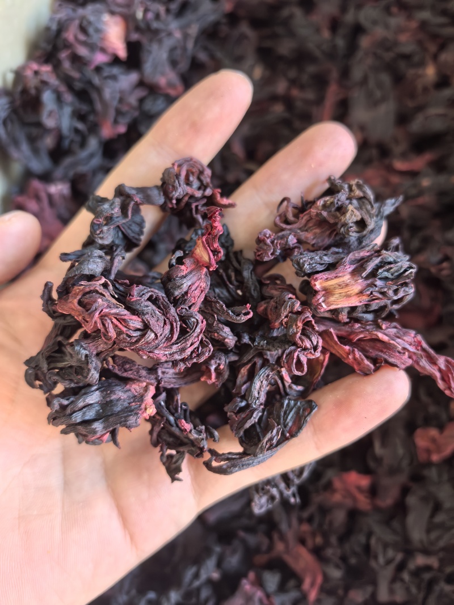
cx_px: 227
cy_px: 302
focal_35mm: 27
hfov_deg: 51.3
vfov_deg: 65.3
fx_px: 472
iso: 400
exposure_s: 1/100
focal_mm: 6.98
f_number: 2
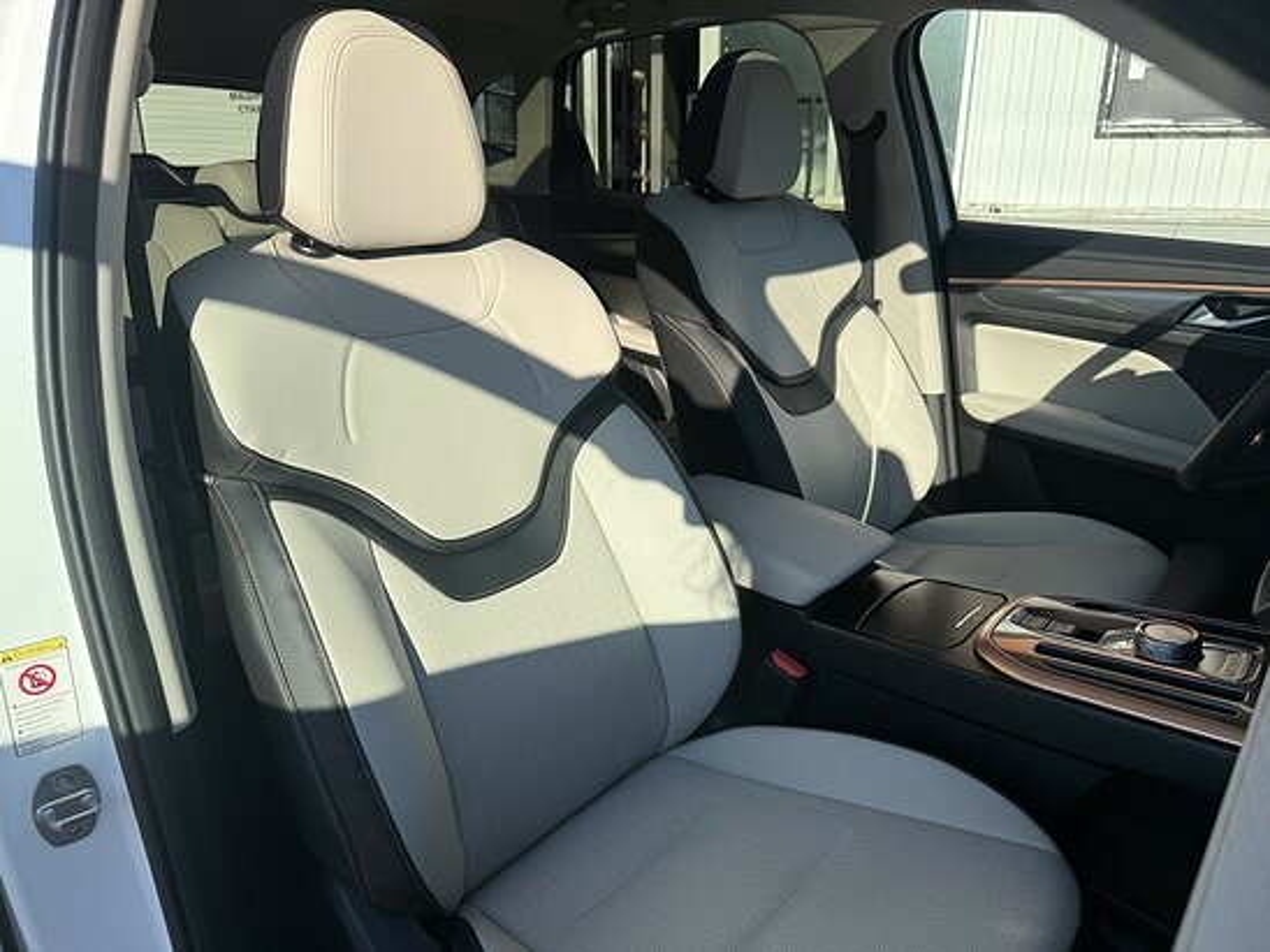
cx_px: 635
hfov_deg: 71.6
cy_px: 476
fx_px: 881
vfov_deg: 56.8
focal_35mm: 24
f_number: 1.78
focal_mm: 6.76
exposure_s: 1/2703
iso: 80
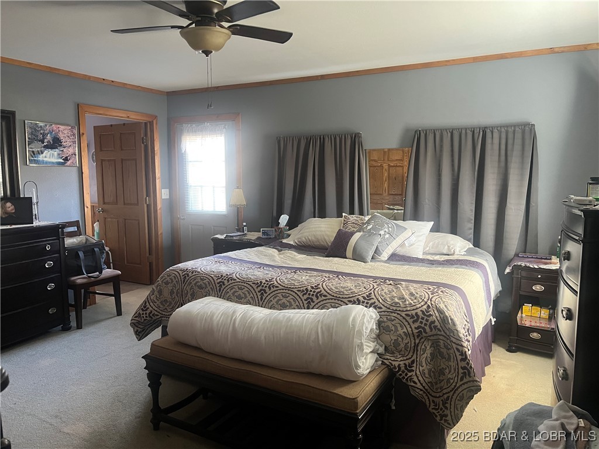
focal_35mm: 26
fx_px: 450
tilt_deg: -7.2
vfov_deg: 53.1
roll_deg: -0.1
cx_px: 300
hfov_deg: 67.3
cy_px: 224
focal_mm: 5.7
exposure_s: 1/60
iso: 250
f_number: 1.5
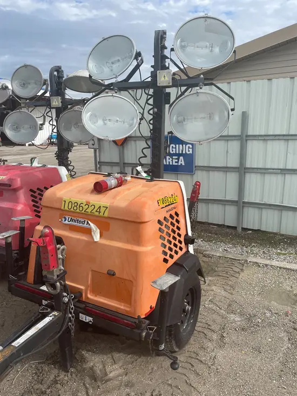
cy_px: 198
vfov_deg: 67.3
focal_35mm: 26
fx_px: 297
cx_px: 148
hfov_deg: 53.1
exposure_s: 1/4464
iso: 50
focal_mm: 4.2
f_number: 1.6
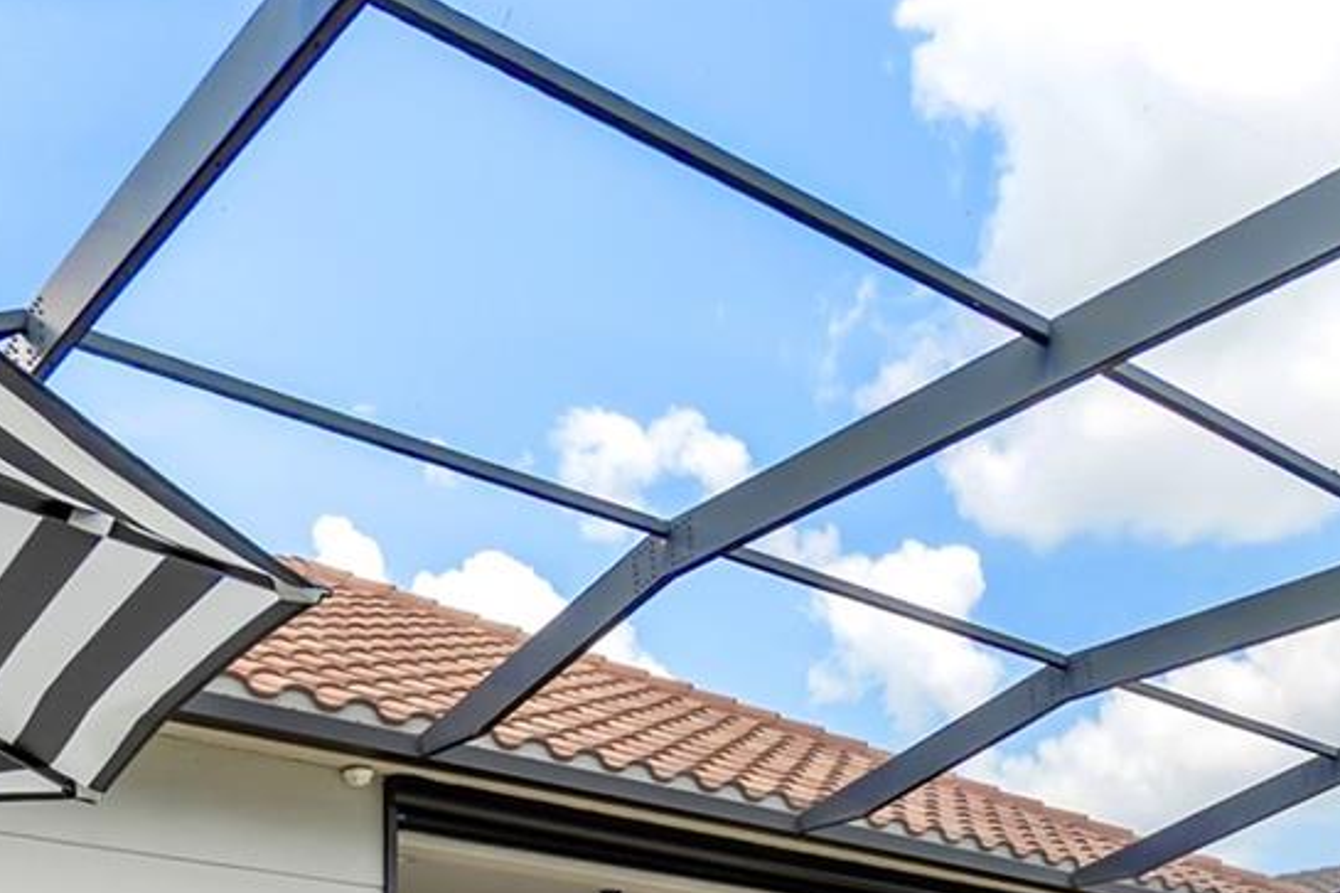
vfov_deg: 25.0
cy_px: 1255
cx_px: 848
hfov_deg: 44.1
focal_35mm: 44
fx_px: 1637
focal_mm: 10
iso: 100
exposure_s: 1/60
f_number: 8
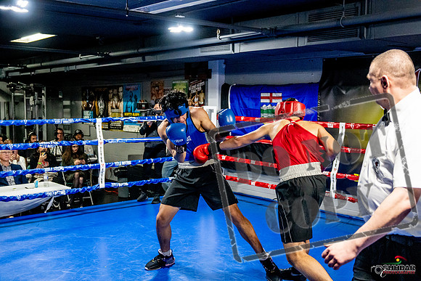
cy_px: 140
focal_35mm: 42
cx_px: 210
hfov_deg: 46.4
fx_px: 491
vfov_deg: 31.9
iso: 5000
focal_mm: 28
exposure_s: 1/800
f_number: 2.8
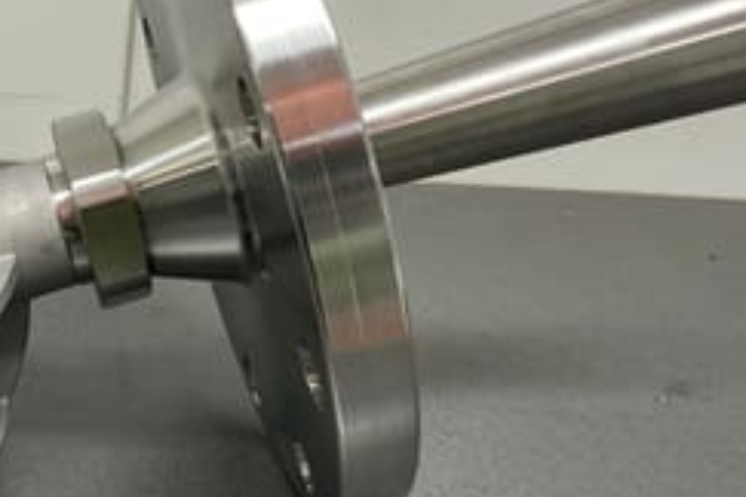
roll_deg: -5.8
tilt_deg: -19.4
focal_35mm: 60
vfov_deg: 22.6
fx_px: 1243
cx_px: 120
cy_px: 225
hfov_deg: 32.2
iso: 40
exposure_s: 1/50
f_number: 1.8
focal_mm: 3
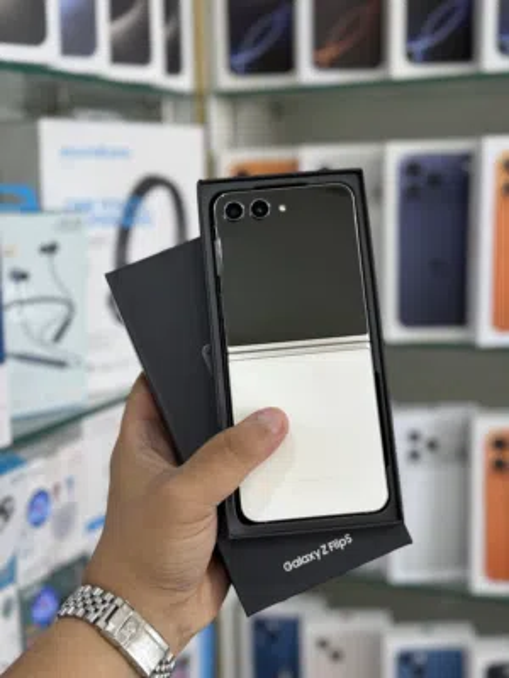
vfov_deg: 39.7
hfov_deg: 30.3
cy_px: 339
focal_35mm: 48
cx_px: 254
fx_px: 941
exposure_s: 1/100
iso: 64
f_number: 1.78
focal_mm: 6.76
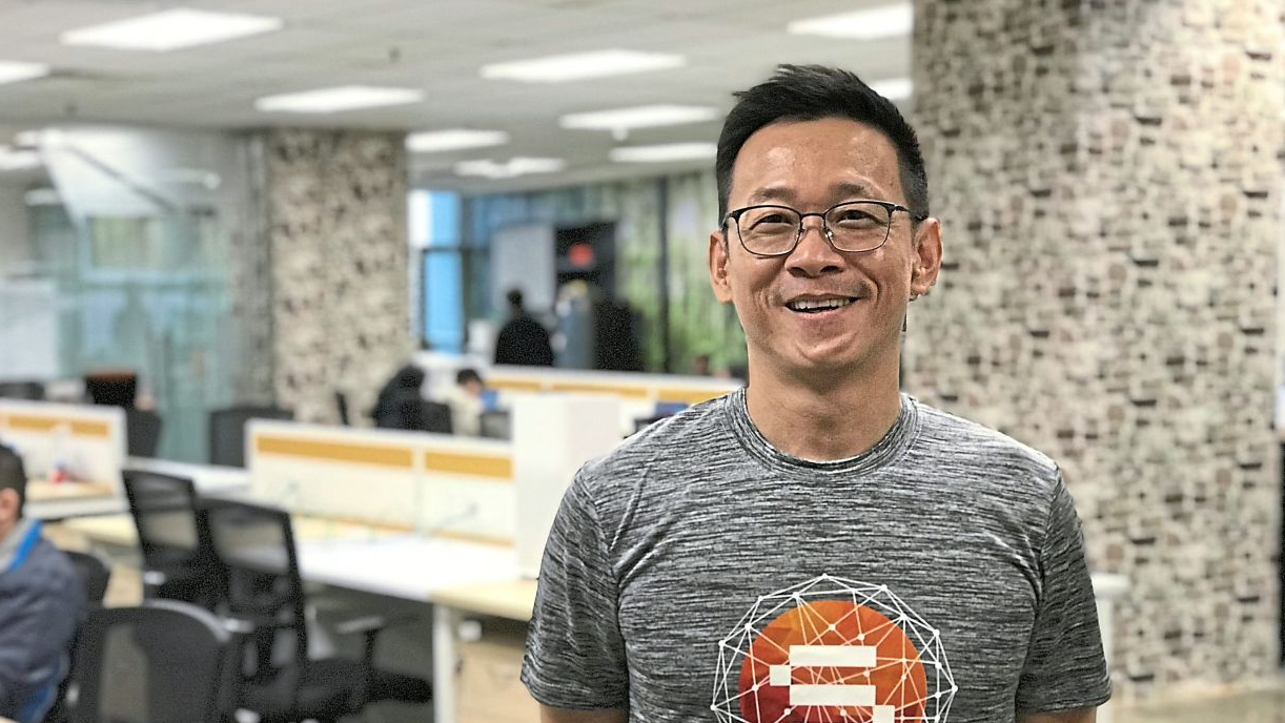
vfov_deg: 19.1
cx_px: 638
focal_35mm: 63
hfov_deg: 33.3
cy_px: 474
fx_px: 2147
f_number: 2.8
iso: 250
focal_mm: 6.6
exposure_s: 1/50
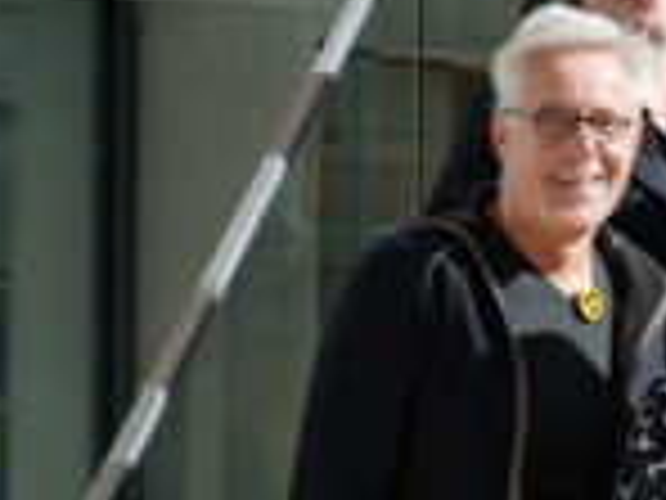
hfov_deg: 5.6
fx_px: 6599
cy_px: 205
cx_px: 1476
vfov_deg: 4.3
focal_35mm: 343
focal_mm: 50
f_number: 5
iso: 200
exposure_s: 1/200
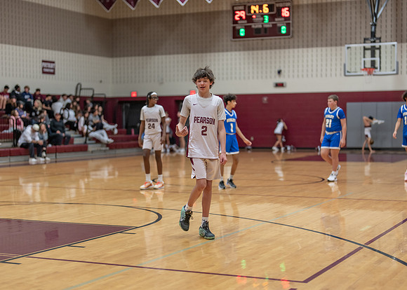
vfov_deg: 21.7
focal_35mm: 66
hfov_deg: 30.1
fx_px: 758
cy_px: 156
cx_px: 204
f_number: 1.2
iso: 320
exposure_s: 1/400
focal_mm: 50
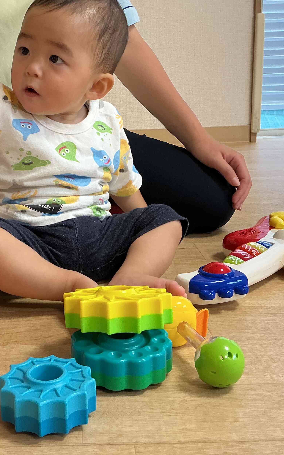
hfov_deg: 25.4
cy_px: 192
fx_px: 619
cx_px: 55
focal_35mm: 50
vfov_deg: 40.2
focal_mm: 3
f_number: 1.8
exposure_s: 1/120
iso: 64
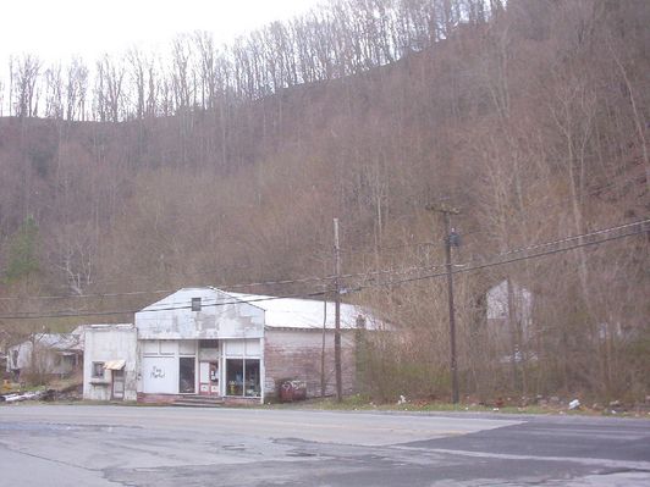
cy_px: 244
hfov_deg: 47.9
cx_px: 325
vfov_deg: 36.8
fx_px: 732
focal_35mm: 39
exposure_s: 1/288
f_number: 4.5
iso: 100
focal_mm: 6
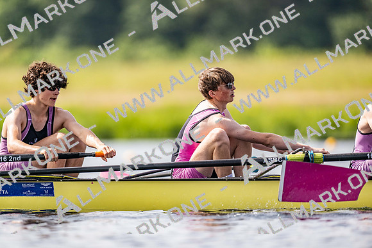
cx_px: 186
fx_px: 6201
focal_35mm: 600
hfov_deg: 3.4
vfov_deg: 2.3
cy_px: 124
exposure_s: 1/2500
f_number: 4
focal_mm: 600
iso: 220
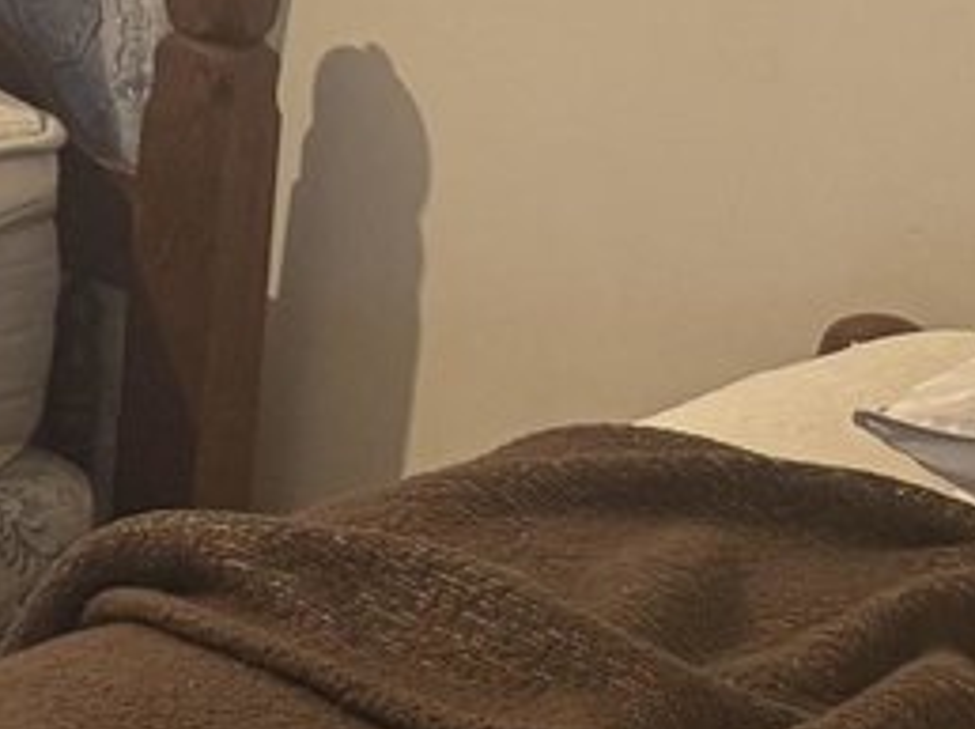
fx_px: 4193
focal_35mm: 149
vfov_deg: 9.8
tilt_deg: -12.5
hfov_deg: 11.2
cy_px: -189
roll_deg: -1.5
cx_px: -1338
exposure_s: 1/60
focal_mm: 6.76
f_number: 1.78
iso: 200
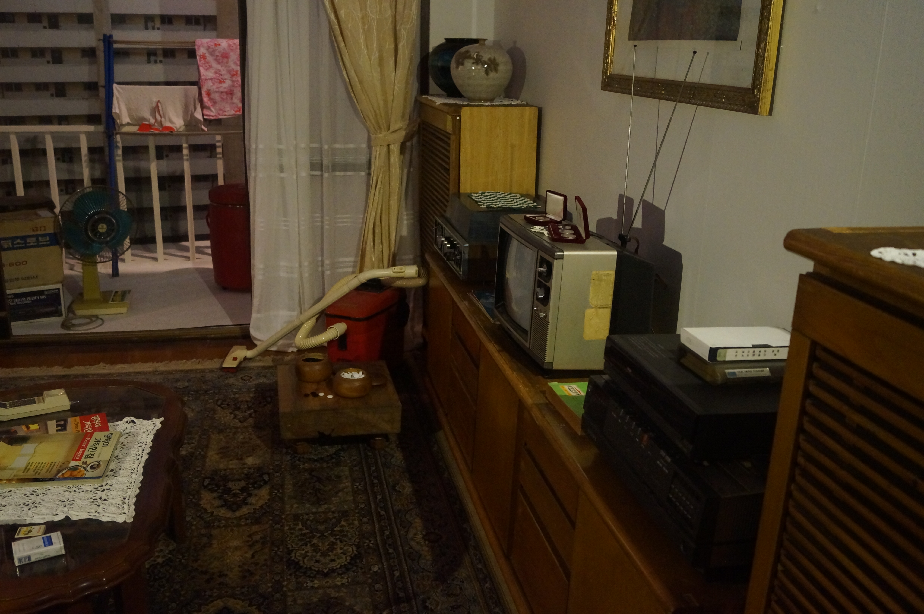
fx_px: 846
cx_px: 462
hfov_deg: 57.3
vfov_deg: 39.9
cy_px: 307
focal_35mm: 33
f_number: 4
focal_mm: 22
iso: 2500
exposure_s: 1/60
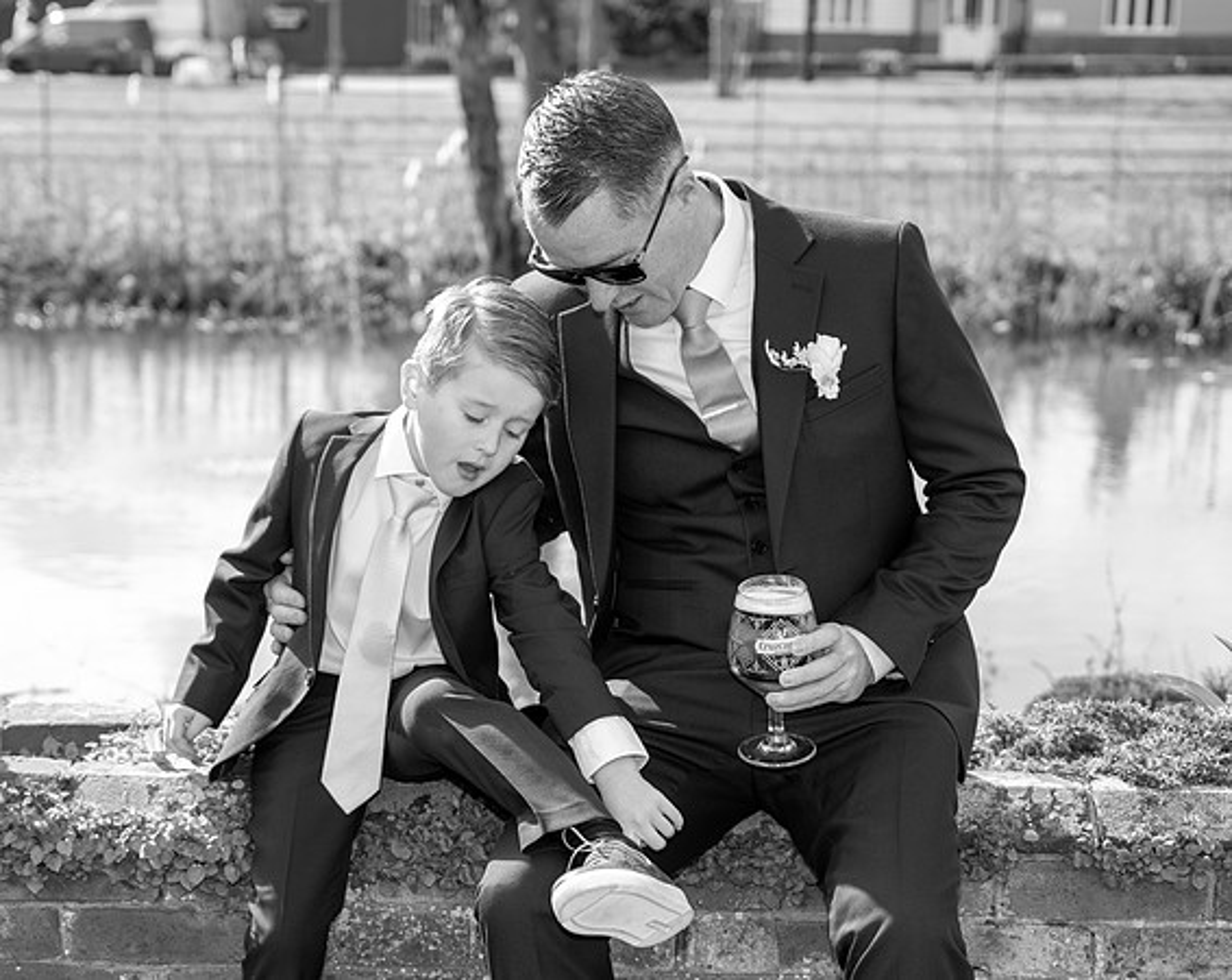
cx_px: 494
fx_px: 2837
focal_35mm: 78
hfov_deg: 24.5
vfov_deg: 19.5
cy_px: 671
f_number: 2.8
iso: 64
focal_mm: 39
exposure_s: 1/250
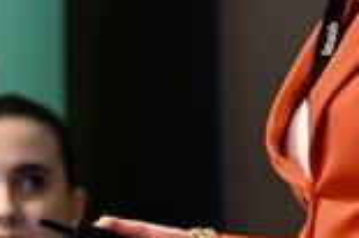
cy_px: -21
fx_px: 3277
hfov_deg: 6.3
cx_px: 239
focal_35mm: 329
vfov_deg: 4.2
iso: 1600
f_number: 2.8
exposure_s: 1/200
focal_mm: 85
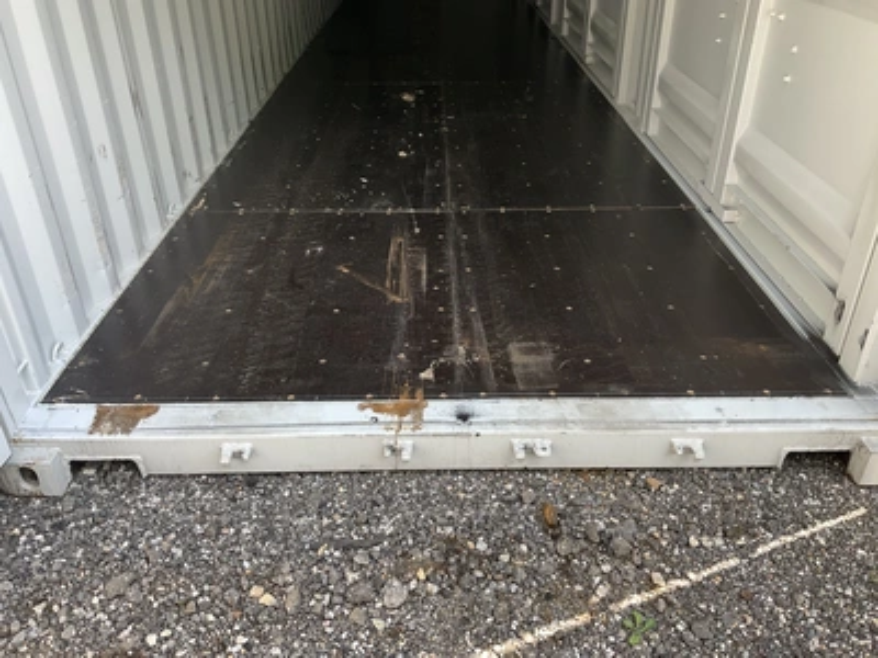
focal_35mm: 29
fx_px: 736
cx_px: 439
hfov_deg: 61.7
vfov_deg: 48.2
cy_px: 329
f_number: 1.8
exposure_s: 1/175
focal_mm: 3
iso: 20
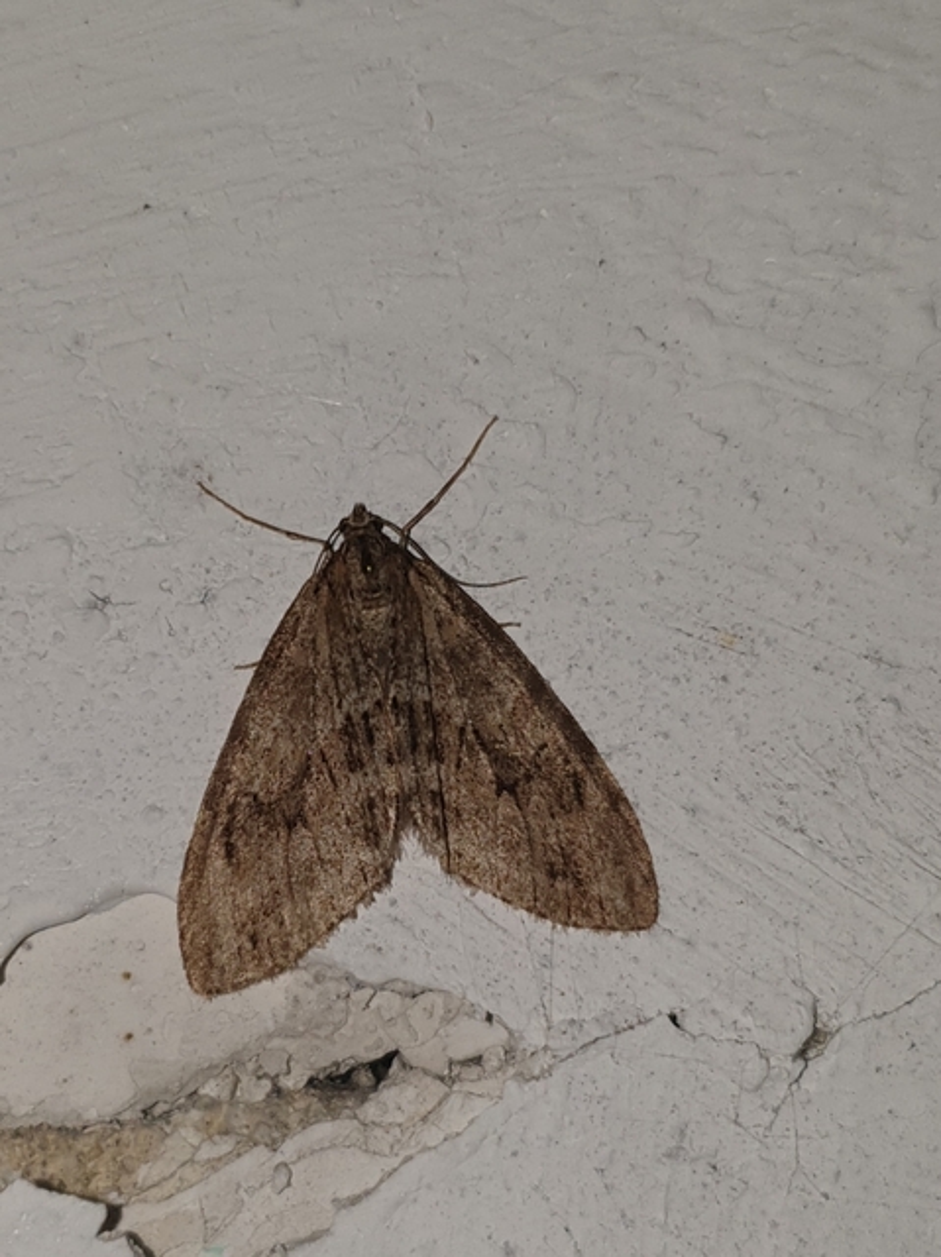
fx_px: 944
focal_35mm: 26
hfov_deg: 53.0
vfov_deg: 67.3
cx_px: 470
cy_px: 628
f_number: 1.5
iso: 50
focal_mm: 4.3
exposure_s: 1/3891
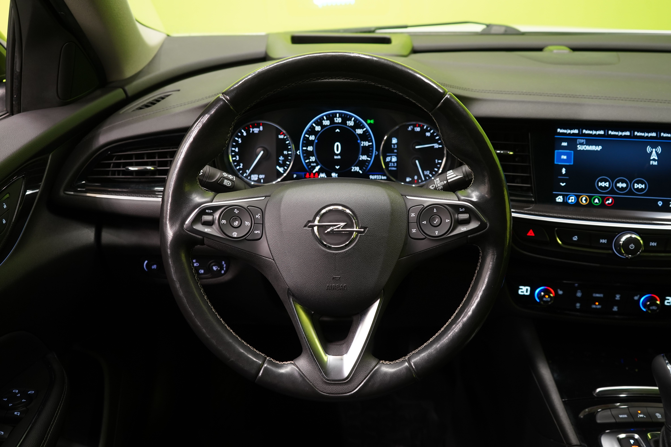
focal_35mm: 34
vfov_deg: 38.9
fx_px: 634
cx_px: 336
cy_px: 224
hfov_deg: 55.8
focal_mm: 34
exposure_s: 1/25
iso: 1250
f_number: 5
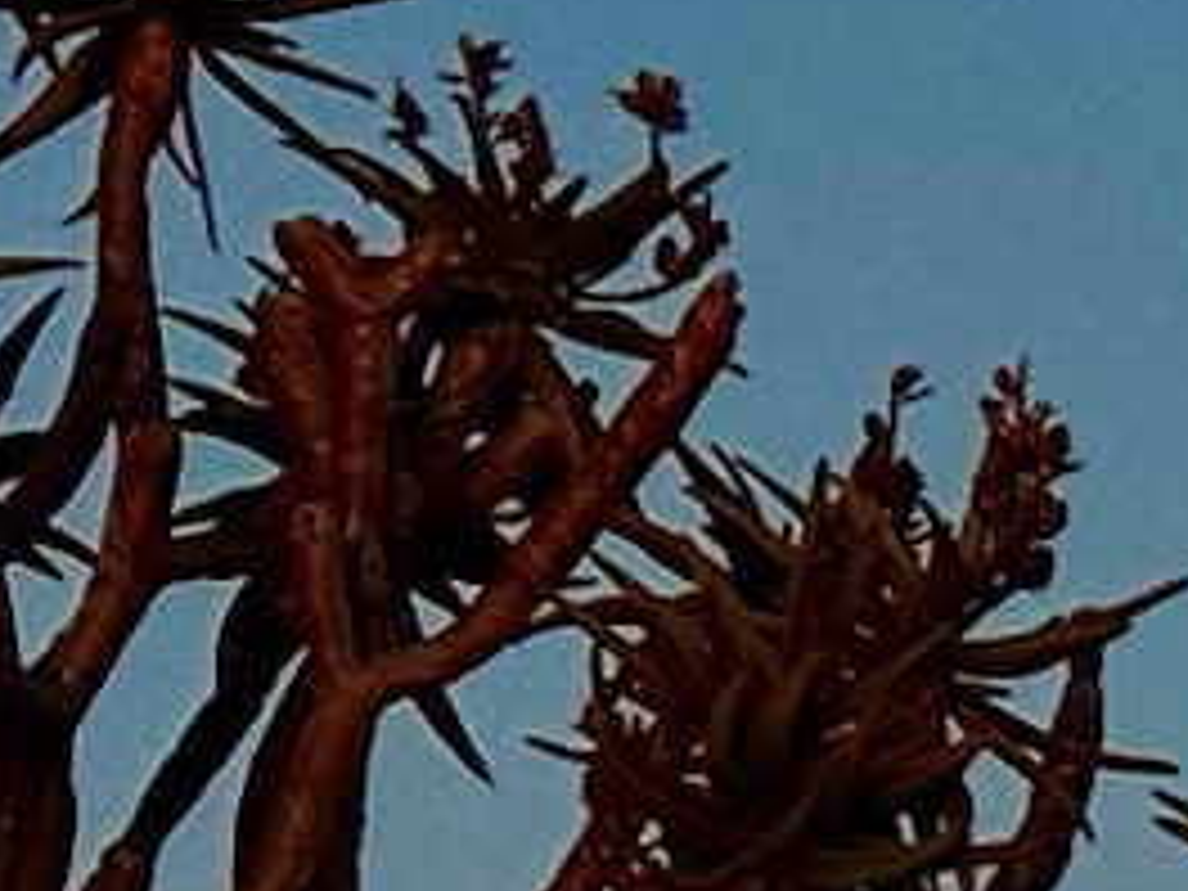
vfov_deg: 3.8
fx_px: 12767
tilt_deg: +1.4
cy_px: 2956
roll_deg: -0.1
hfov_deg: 5.2
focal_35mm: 372
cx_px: 2475
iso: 80
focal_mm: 6.76
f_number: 1.78
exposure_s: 1/10526
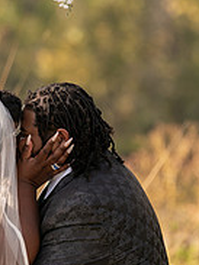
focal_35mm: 575
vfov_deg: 3.4
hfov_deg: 2.6
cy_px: 196
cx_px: 5
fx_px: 4413
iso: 100
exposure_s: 1/500
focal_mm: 184
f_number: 4
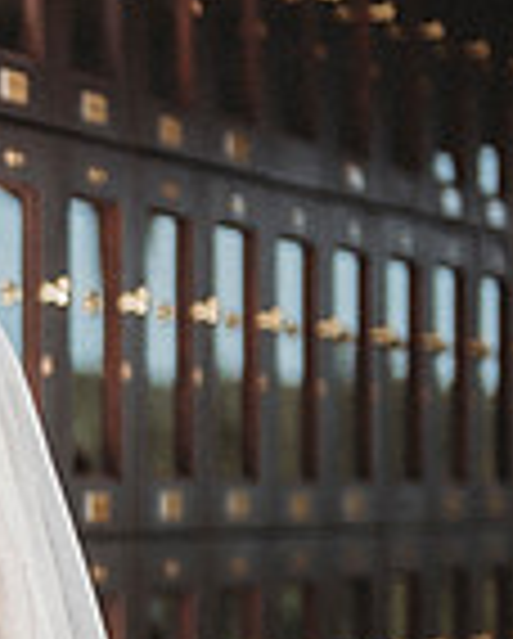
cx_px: -788
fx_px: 5170
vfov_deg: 7.1
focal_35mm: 273
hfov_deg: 5.5
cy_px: 457
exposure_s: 1/200
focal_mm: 70
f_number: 2.8
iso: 100
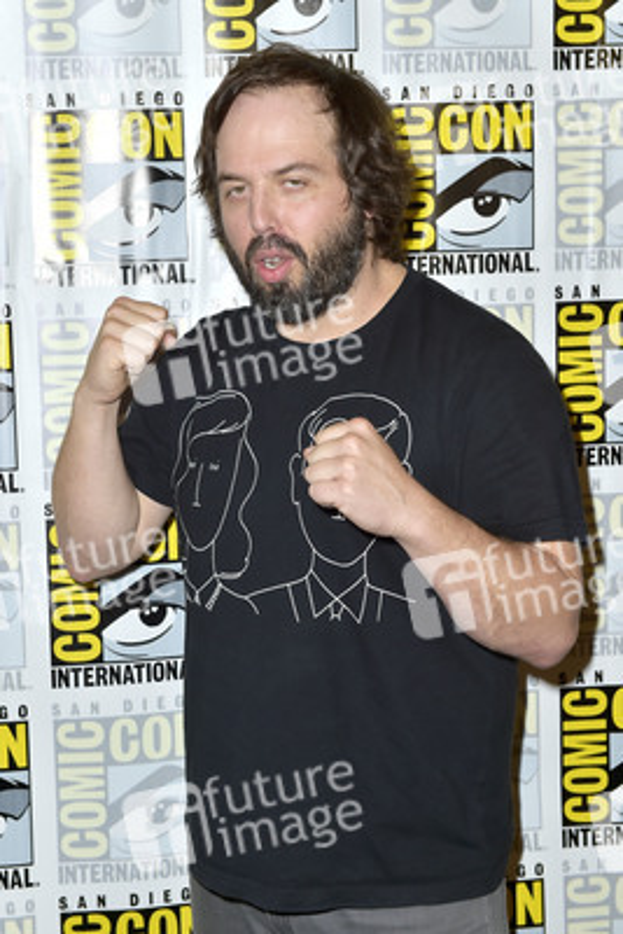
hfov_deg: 23.4
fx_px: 1504
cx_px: 312
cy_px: 467
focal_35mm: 58
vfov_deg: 34.5
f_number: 6.3
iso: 200
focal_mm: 58
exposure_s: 1/250
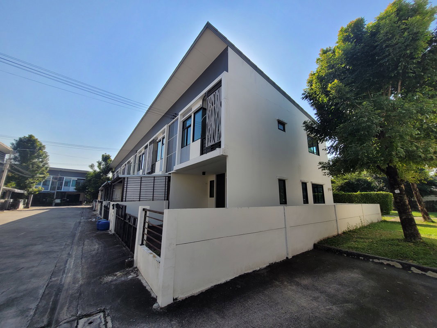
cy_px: 164
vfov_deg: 89.9
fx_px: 164
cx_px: 218
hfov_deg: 106.2
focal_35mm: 13
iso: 40
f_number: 2.2
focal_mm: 1.74
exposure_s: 1/1501
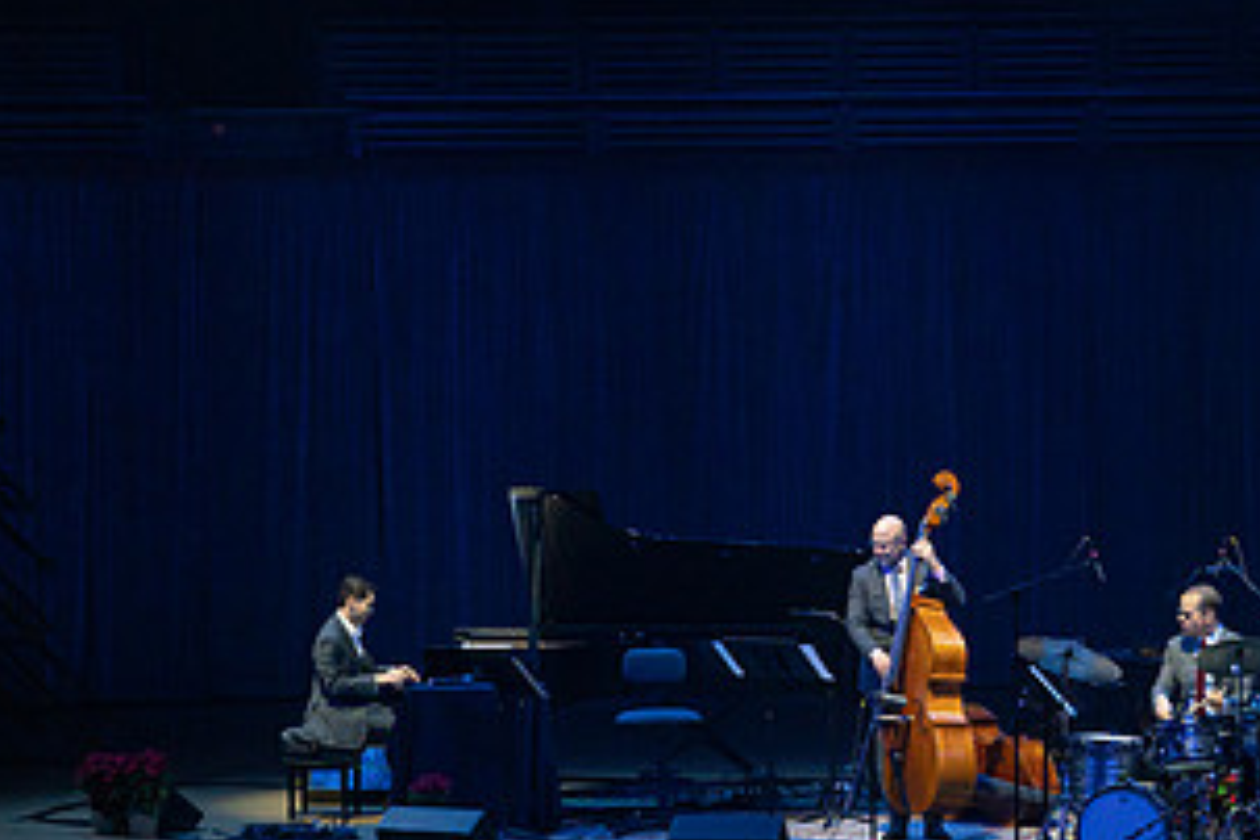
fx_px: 5565
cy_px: 430
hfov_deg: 12.9
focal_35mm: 159
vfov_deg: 8.6
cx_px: 919
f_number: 7.1
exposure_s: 1/250
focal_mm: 83
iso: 2500
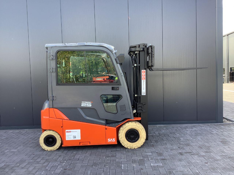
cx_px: 117
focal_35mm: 31
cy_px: 88
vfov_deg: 45.4
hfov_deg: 58.4
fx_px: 210
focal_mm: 3.3
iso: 32
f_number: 2.4
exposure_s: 1/120
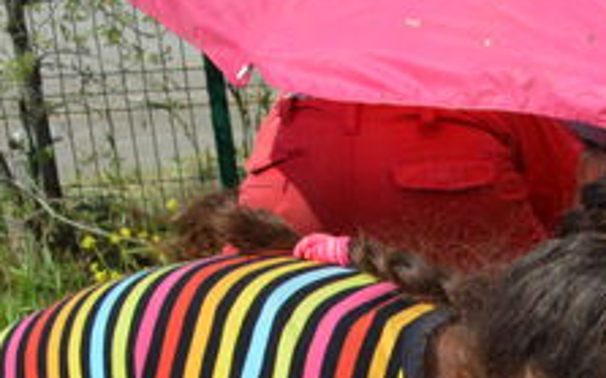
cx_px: 1016
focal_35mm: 121
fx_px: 1997
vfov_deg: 9.8
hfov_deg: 15.4
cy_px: 848
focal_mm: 18
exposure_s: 1/2000
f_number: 7.1
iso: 400
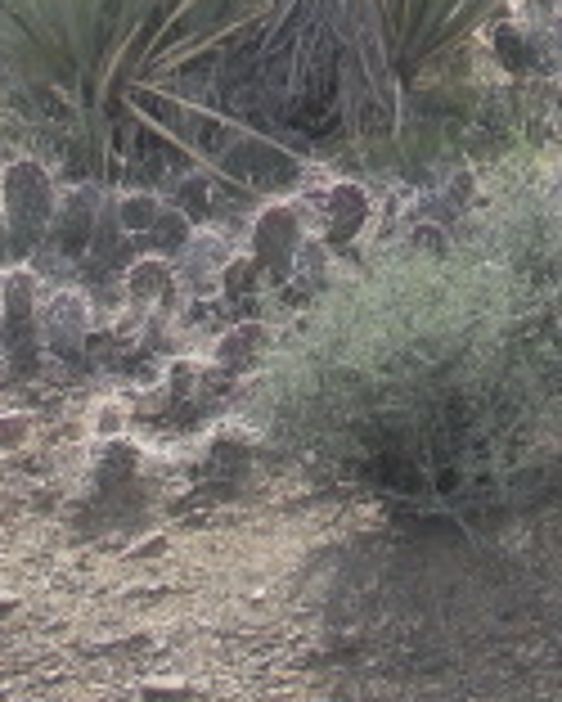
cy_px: -342
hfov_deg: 10.4
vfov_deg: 12.7
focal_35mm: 144
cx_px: 778
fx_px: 2991
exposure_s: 1/335
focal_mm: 6.3
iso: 64
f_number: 3.5
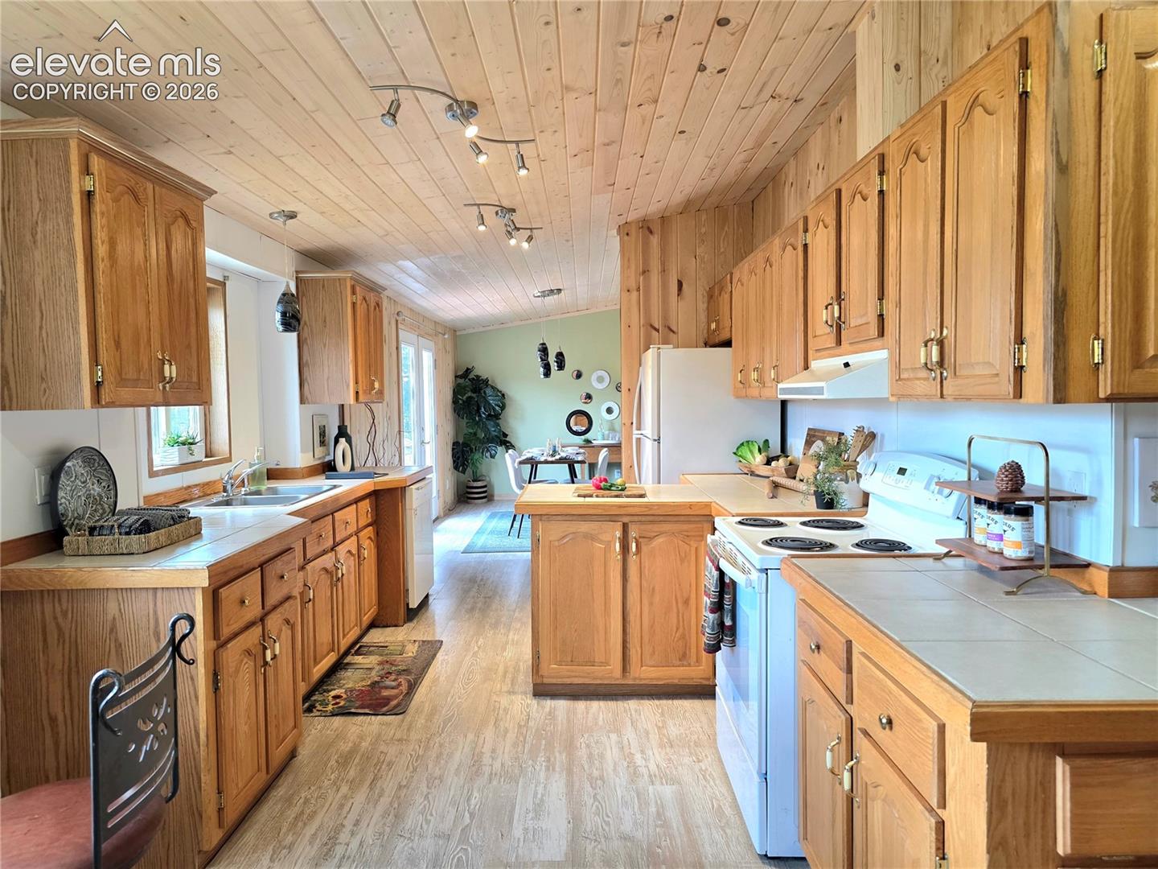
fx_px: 769
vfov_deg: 58.9
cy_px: 434
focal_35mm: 23
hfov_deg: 73.9
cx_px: 579
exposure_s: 1/120
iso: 125
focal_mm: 6.3
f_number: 1.7
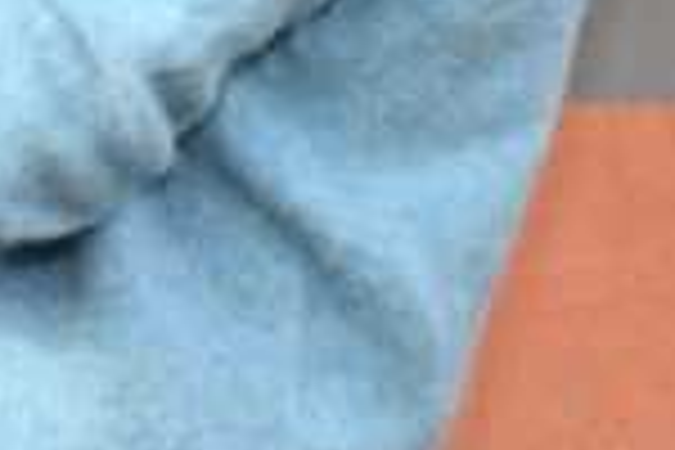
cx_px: -45
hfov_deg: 11.0
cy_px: -274
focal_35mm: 184
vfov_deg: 7.3
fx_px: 3450
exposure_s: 1/500
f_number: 4.5
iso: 320
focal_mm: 40
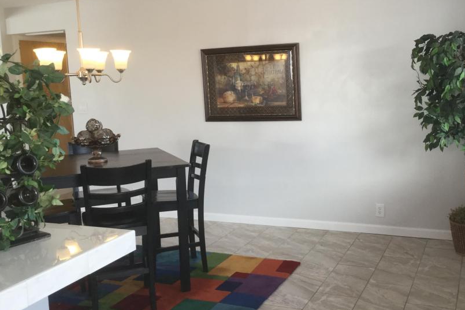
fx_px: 530
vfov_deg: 32.6
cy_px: 151
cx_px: 264
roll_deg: +1.7
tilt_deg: -8.0
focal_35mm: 41
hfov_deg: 47.3
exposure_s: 1/40
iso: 25
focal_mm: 3.3
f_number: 2.4
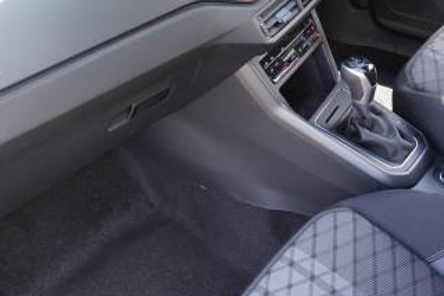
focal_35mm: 48
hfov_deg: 39.9
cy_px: 94
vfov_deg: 27.8
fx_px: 592
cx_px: 337
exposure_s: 1/60
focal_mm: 16
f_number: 4
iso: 250
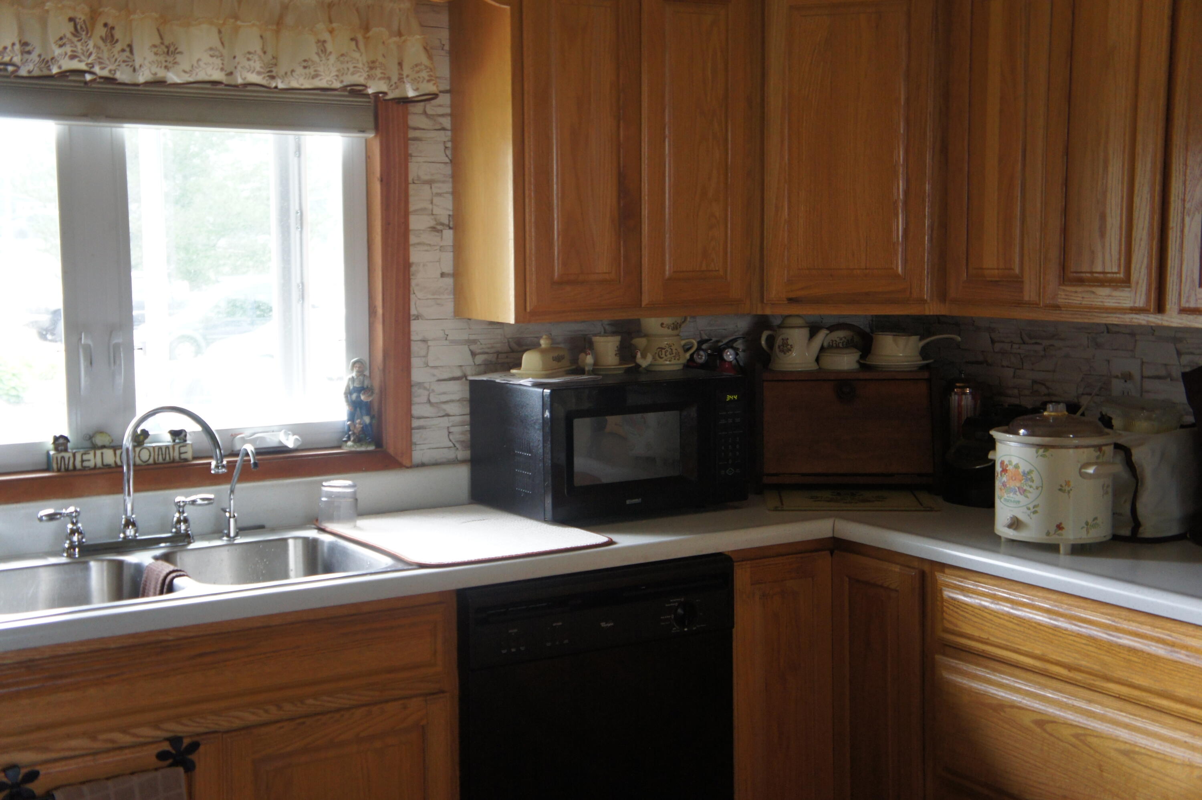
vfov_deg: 27.2
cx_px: 601
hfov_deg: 40.0
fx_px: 1652
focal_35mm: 50
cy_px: 400
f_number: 4.5
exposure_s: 1/80
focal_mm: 33
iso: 800
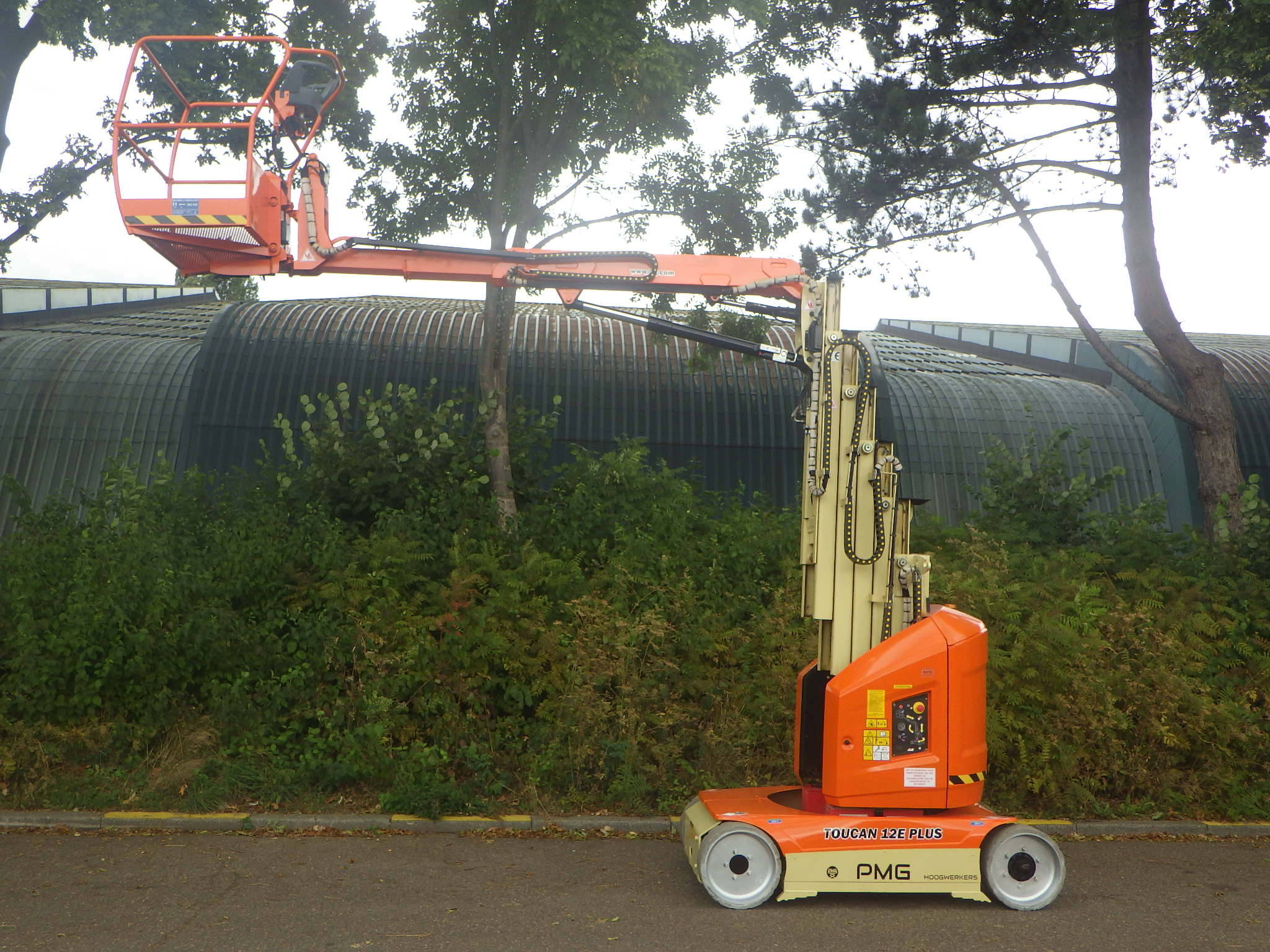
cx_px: 635
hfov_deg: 54.0
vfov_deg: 41.8
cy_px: 476
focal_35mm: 34
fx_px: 1247
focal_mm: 6.1
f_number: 3.8
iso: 125
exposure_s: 1/160
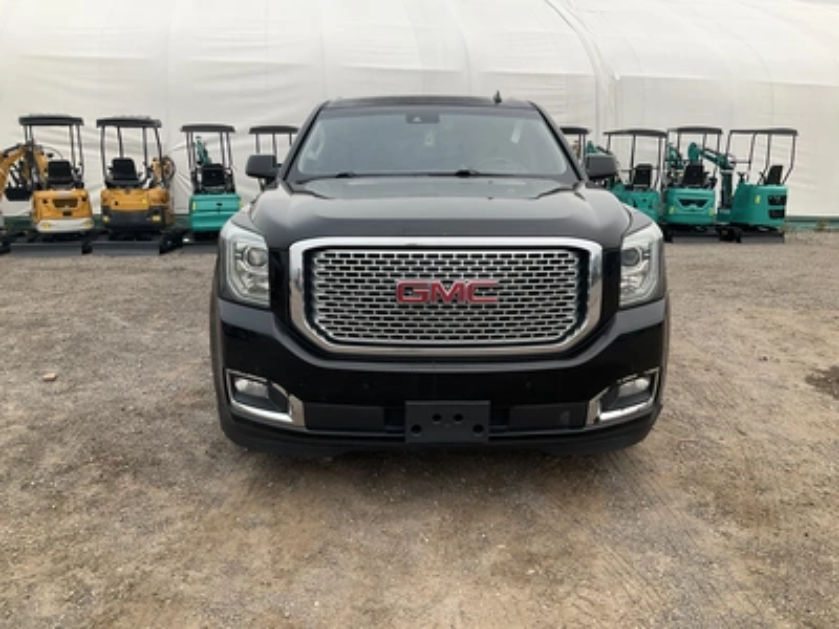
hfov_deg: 61.7
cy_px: 314
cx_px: 420
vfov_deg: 48.2
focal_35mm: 29
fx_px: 703
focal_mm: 3
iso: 25
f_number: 1.8
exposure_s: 1/829
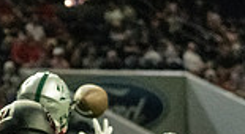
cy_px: 262
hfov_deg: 4.2
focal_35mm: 514
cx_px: 5
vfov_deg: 2.3
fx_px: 3319
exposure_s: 1/1250
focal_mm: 100
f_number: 4.5
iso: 12800
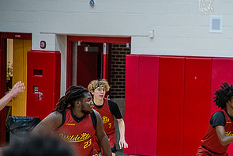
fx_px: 1425
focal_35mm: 220
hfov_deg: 9.3
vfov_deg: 6.2
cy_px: 122
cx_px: 212
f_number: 4
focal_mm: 112
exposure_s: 1/320
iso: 2000
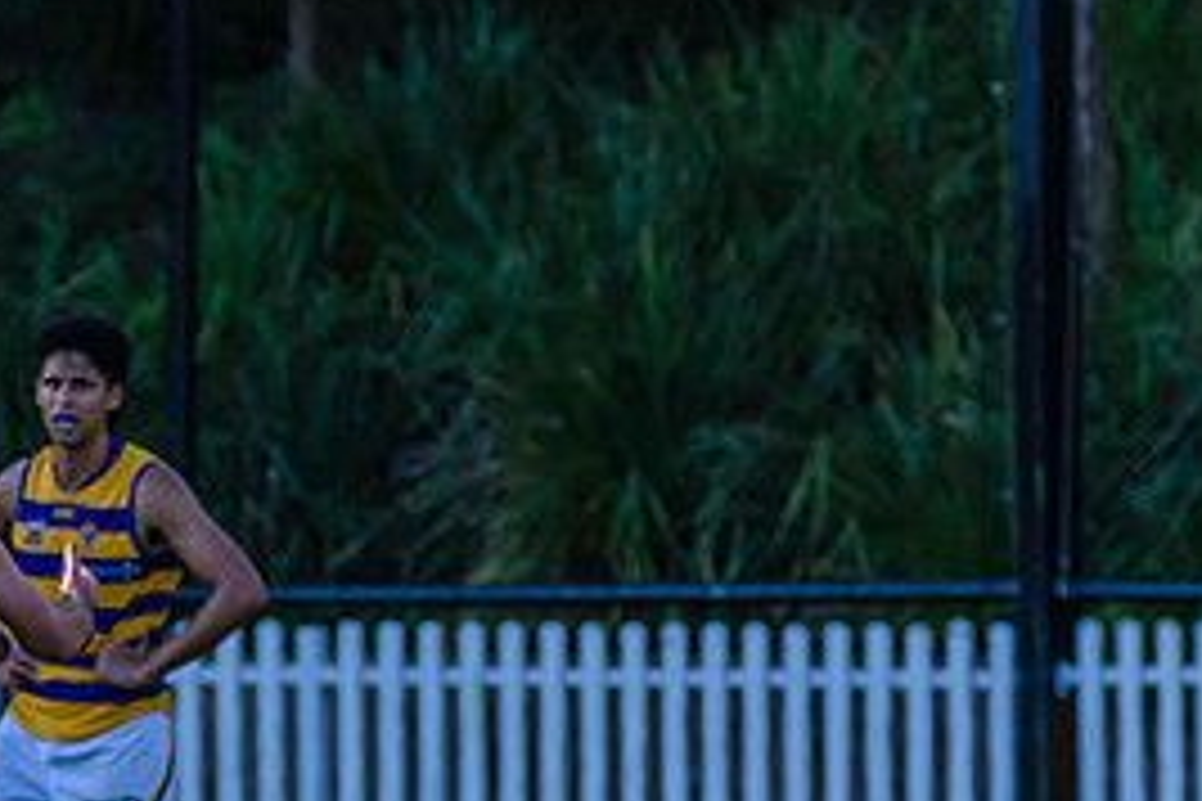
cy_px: 468
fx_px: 39463
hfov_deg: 1.7
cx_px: -73
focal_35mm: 1182
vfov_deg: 1.2
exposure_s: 1/1600
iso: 800
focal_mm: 380
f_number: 6
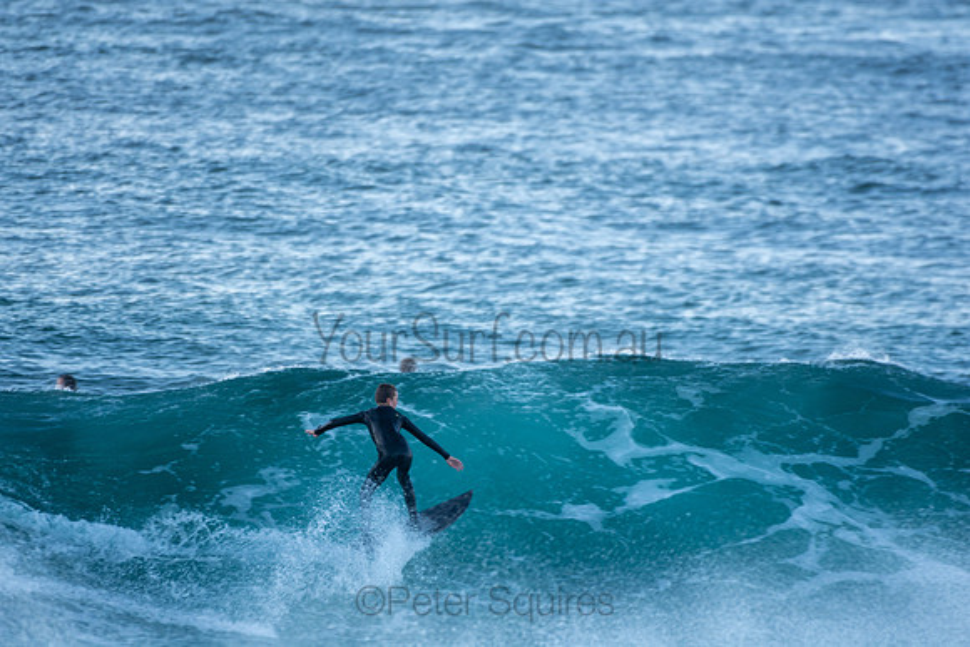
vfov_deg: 1.8
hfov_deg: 2.7
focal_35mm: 750
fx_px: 20212
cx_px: 485
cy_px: 324
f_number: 5.6
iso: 250
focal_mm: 500
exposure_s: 1/250
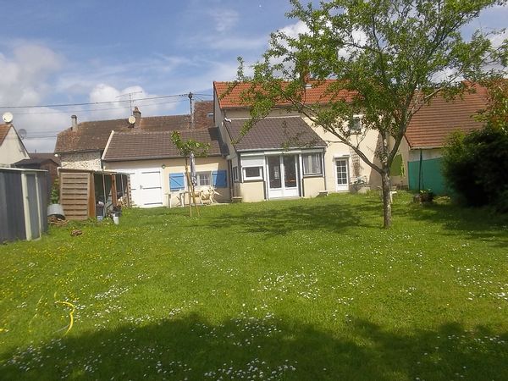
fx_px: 426
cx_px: 254
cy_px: 190
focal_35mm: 29
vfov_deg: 48.2
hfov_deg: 61.7
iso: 80
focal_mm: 4.1
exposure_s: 1/500
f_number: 5.6
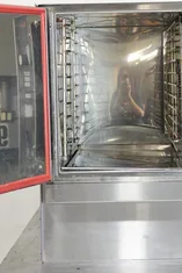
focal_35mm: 92
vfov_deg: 21.9
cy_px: 64
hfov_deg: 14.8
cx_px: 137
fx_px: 697
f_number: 4
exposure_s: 1/60
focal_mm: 19.84
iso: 1600
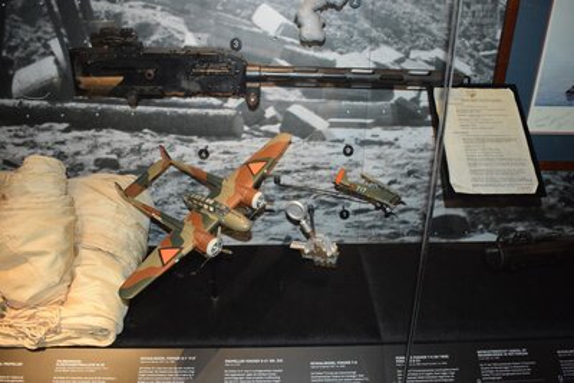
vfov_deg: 41.7
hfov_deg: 59.5
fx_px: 502
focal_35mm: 32
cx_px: 287
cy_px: 192
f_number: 3.8
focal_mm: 21
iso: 3200
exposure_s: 1/25
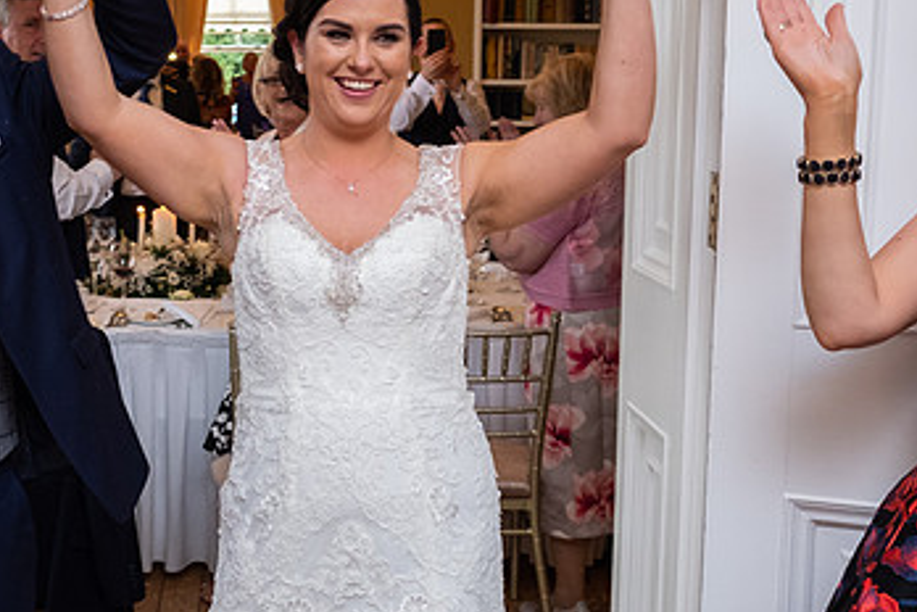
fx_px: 1401
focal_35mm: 55
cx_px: 217
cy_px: 284
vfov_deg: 24.6
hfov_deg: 35.4
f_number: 3.2
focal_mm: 16
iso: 1250
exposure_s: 1/250
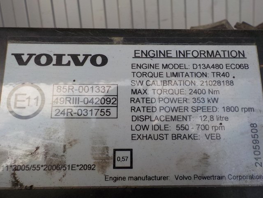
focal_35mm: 30
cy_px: 99
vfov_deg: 46.8
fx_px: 228
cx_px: 132
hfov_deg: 60.0
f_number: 3.3
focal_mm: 4.1
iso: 125
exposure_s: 1/400
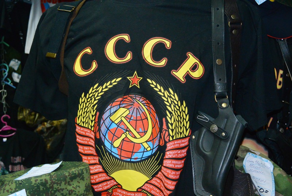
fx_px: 357
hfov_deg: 44.4
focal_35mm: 44
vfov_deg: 30.6
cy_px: 98
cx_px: 146
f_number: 4.2
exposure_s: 1/60
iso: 900
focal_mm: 16.6
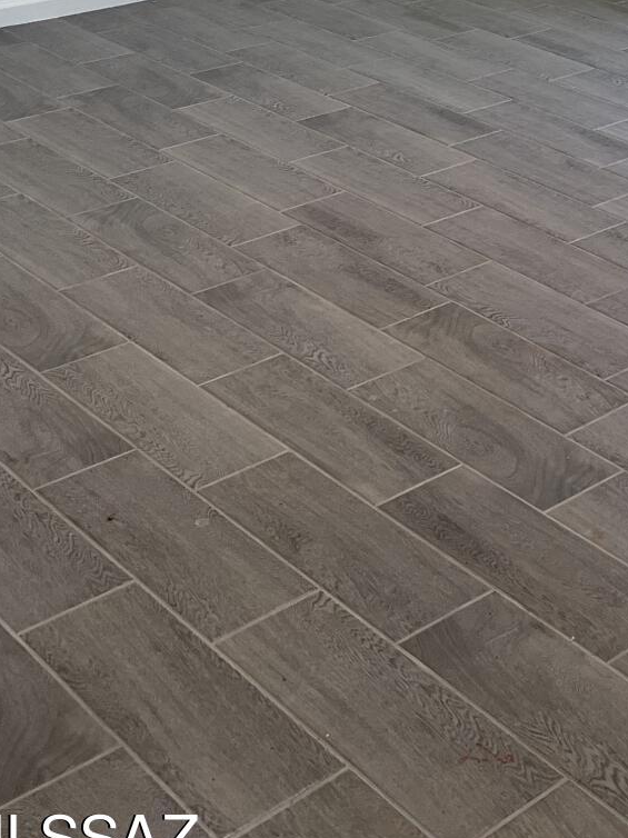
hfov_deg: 20.8
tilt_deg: -9.6
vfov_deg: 25.3
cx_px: 579
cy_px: -171
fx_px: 1670
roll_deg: -1.3
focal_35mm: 69
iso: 125
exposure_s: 1/120
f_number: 1.5
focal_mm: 5.7
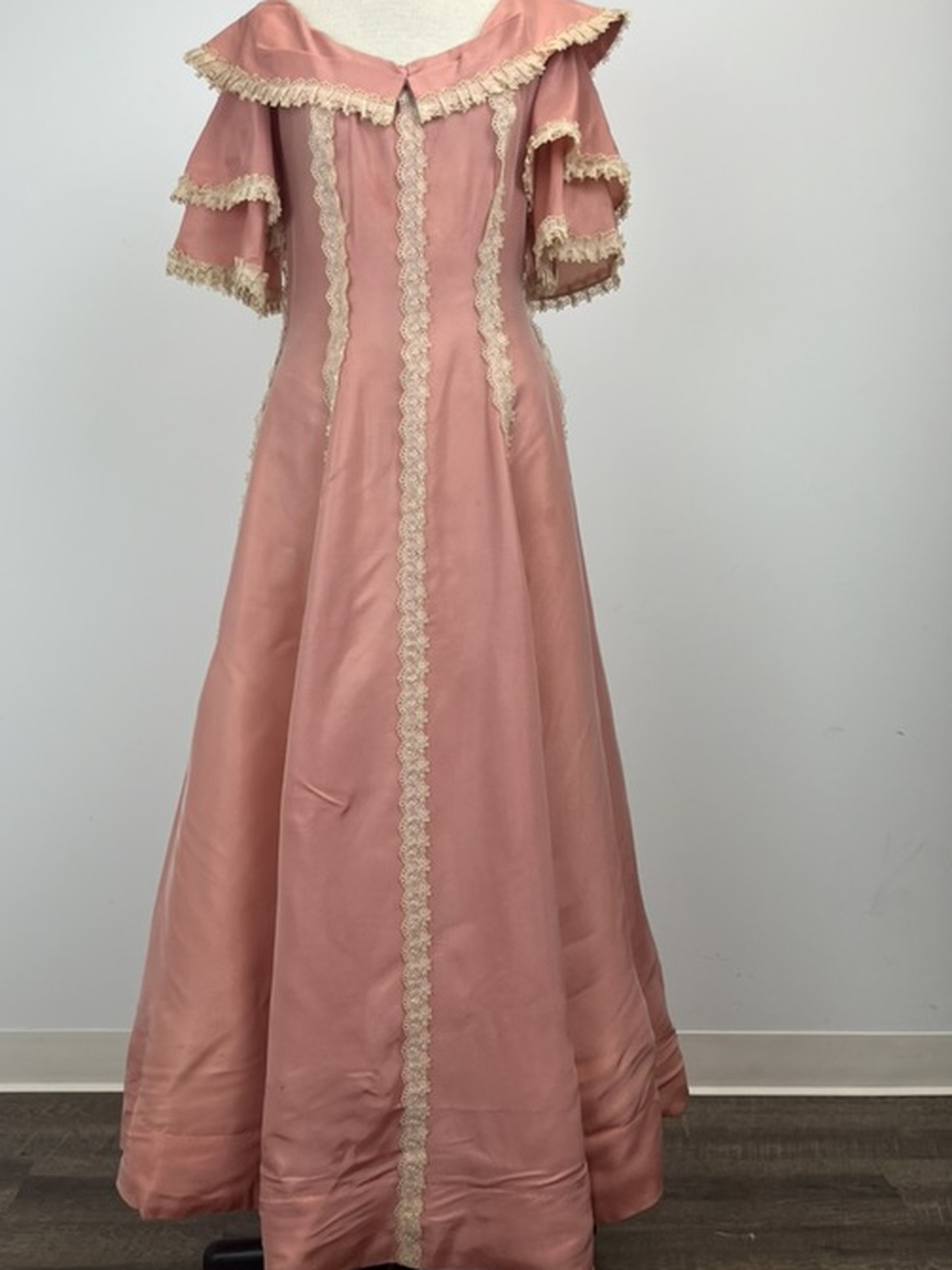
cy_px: 602
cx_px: 388
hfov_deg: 45.2
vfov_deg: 58.3
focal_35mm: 31
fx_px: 1137
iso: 50
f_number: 1.6
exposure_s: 1/375
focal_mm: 5.1
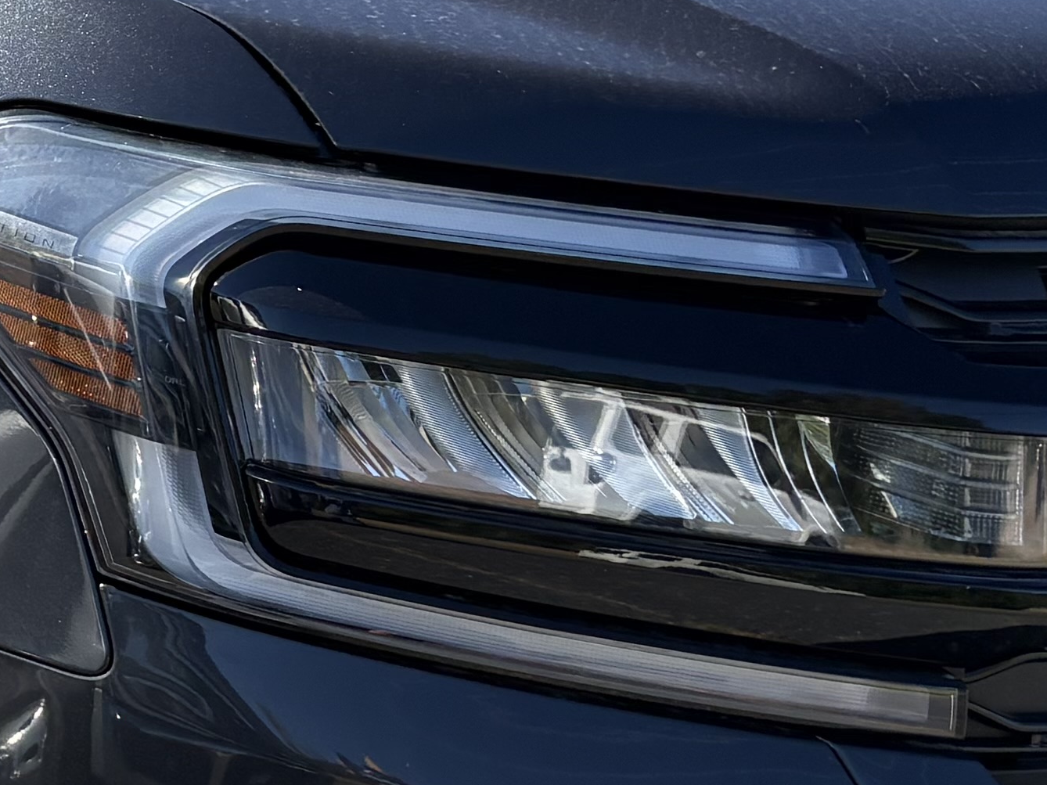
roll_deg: -3.1
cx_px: -780
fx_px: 3357
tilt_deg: -9.6
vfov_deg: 13.3
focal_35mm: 111
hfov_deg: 15.5
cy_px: 313
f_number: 1.6
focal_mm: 5.96
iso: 50
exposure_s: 1/1587
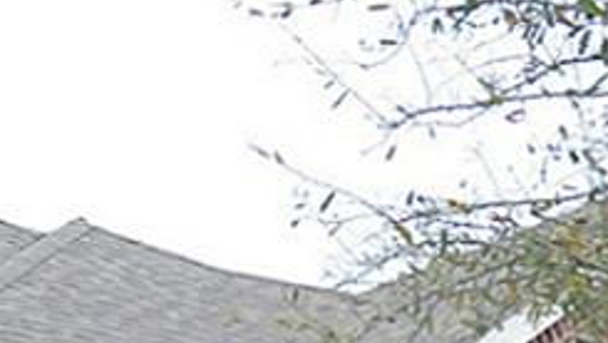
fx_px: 1903
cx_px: -120
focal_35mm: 118
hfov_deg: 17.3
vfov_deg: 9.5
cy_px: 707
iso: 4000
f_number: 4
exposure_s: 1/1600
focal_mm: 18
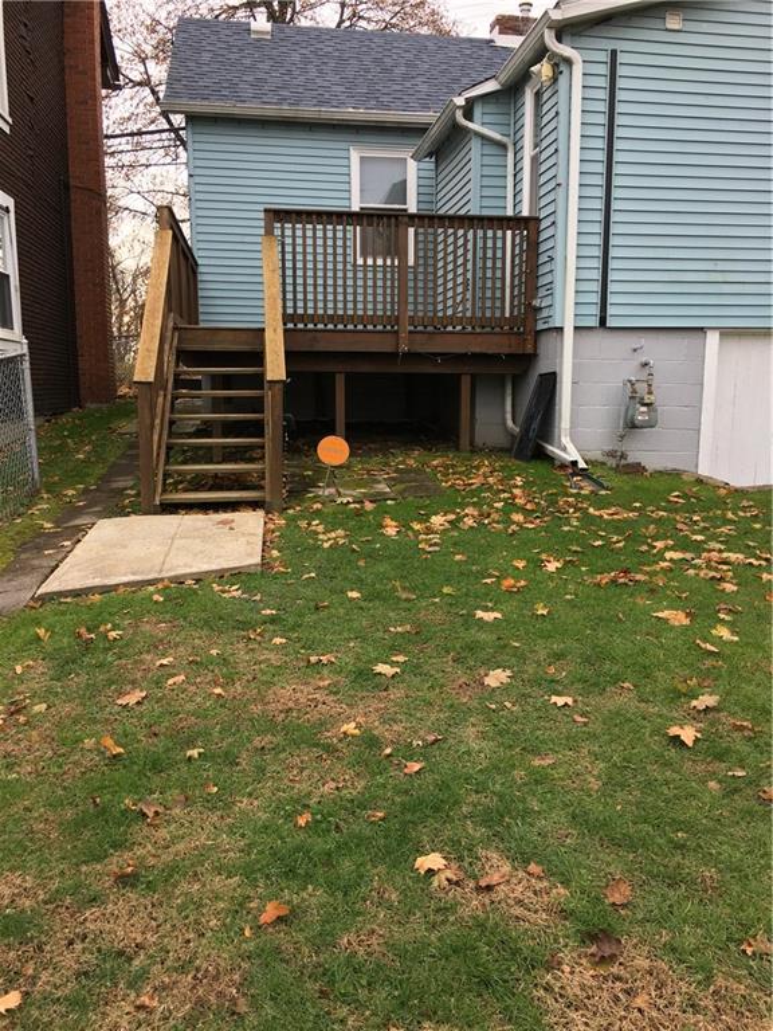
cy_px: 516
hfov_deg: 48.2
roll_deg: +0.0
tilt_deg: -7.7
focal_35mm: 29
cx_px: 386
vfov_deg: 61.7
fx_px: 863
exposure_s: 1/135
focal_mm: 4.15
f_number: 2.2
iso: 25
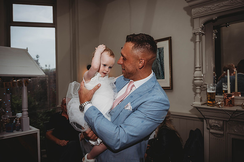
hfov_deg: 63.6
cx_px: 122
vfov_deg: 45.0
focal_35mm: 29
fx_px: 197
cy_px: 81
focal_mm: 29
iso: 100
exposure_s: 1/200
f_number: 4
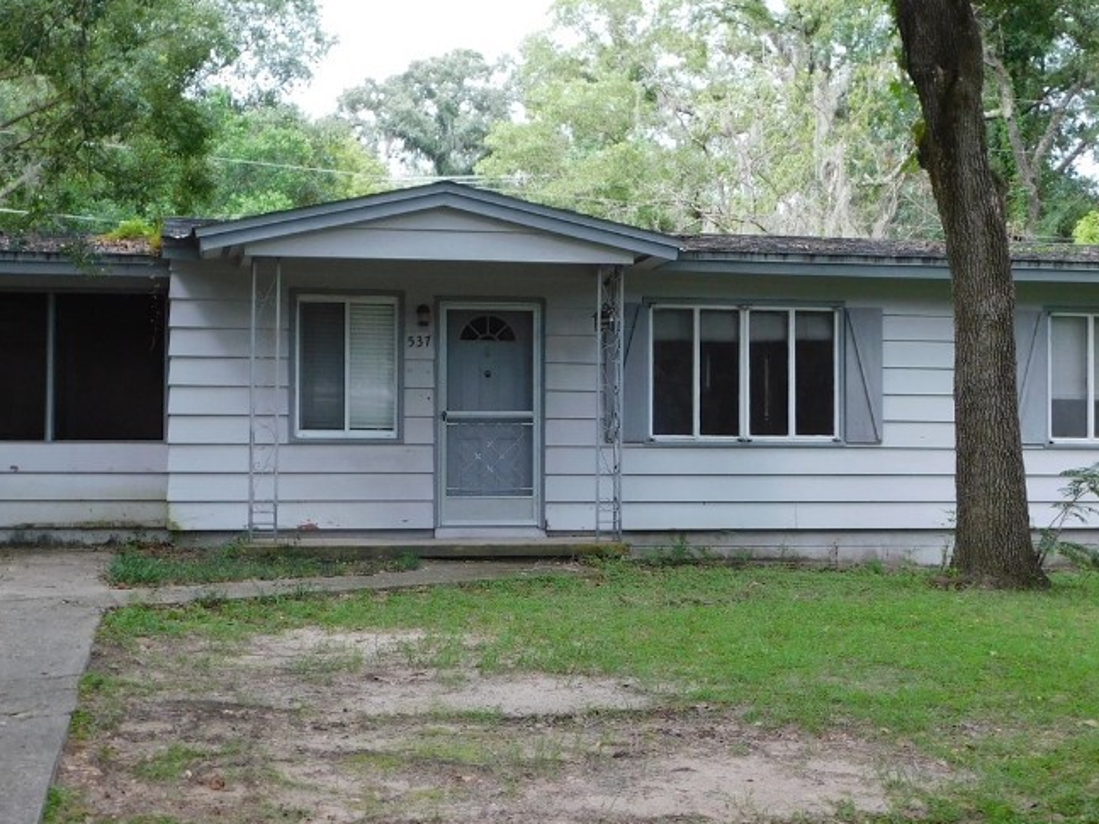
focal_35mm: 57
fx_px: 1809
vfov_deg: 25.7
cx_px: 540
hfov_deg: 33.8
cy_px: 418
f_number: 3.5
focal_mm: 6.3
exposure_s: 1/30
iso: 180
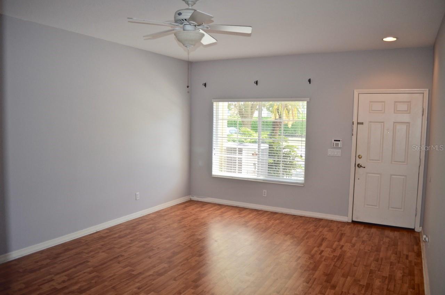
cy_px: 148
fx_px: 333
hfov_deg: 67.5
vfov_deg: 47.7
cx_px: 222
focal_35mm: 27
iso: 250
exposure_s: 1/125
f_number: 3.5
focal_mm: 18
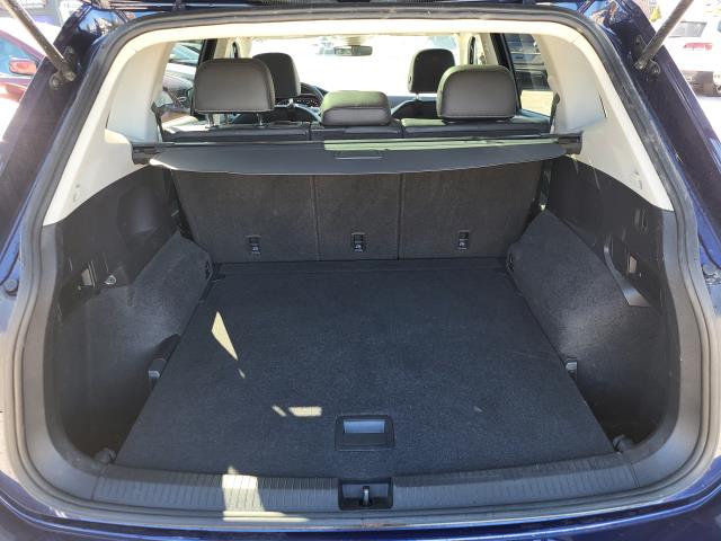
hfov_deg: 67.3
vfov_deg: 53.1
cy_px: 270
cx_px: 360
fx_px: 542
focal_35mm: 26
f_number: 1.8
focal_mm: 5.4
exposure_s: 1/120
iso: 64
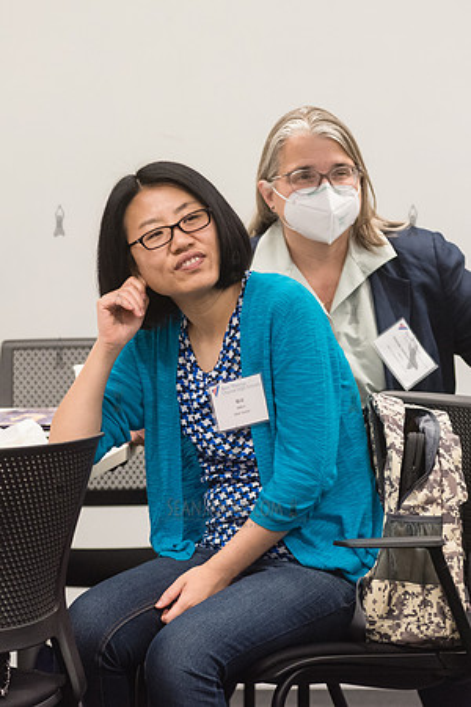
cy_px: 354
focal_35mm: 255
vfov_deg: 8.1
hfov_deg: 5.4
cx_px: 230
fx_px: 5002
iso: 2500
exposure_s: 1/250
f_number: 4
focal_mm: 170
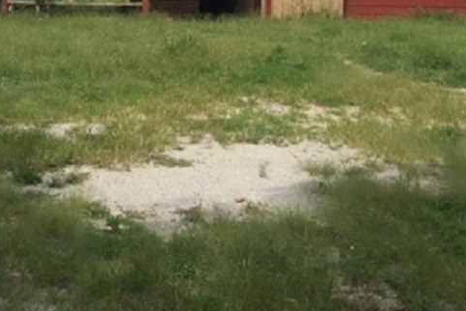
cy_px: 8
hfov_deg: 31.0
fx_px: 828
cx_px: 132
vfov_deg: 20.6
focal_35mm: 64
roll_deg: -2.1
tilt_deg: -2.0
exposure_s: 1/1980
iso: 32
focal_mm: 4.15
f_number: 2.2
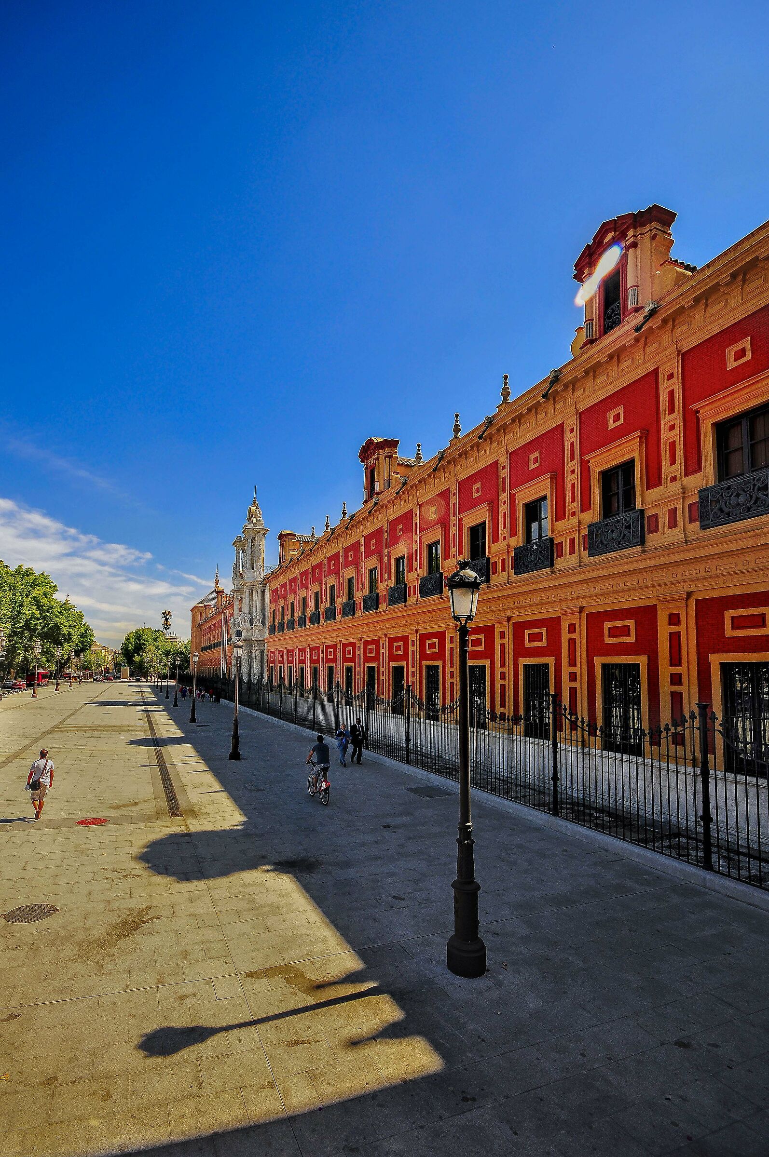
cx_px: 384
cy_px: 578
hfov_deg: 77.2
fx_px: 482
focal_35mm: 15
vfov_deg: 100.5
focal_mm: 10
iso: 200
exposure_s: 1/250
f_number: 9
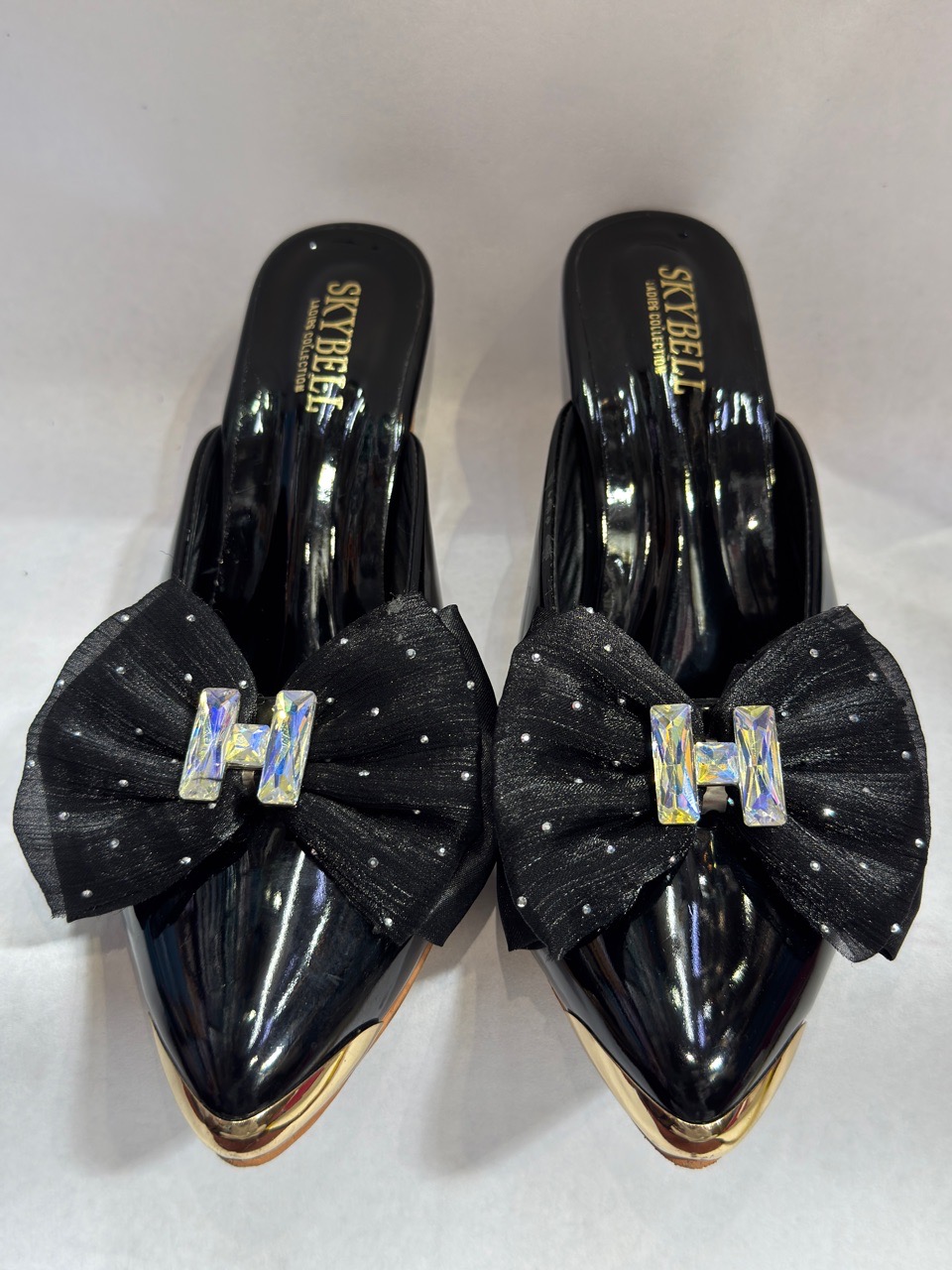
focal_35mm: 35
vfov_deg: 52.6
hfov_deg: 40.7
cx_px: 476
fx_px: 1283
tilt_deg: -49.4
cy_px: 635
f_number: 1.78
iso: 64
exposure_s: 1/50
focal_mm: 6.76
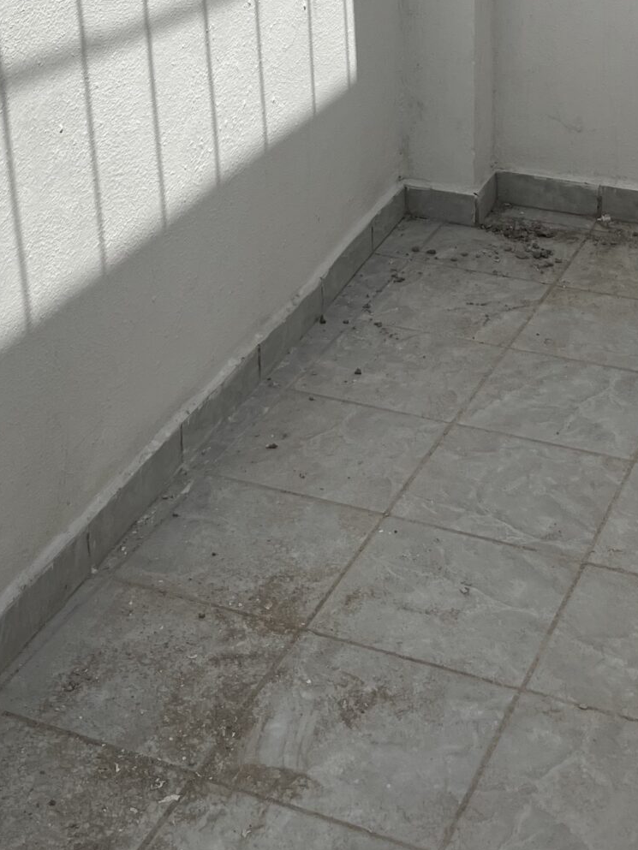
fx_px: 1646
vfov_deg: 26.5
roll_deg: +1.7
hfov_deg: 21.9
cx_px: 252
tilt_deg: -10.3
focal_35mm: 67
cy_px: -98
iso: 50
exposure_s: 1/9091
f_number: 1.6
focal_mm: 5.1
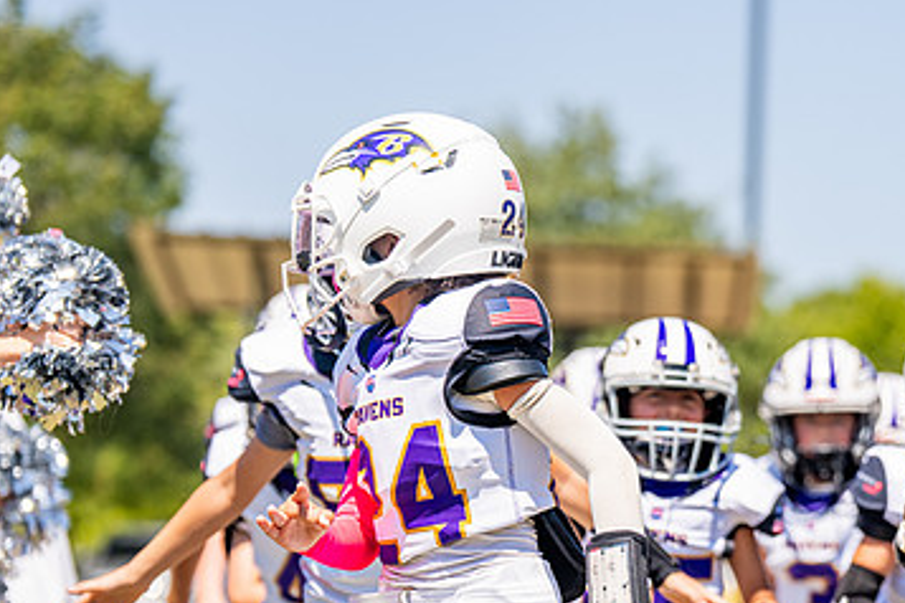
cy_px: 442
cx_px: 722
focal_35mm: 201
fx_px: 5053
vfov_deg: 6.8
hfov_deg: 10.2
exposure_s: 1/2500
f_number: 2.8
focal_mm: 121
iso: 125
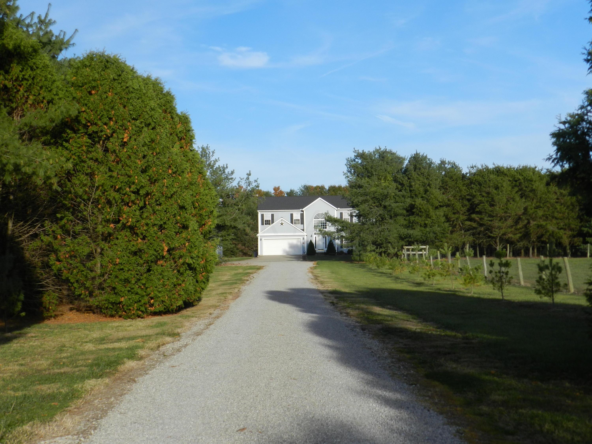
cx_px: 296
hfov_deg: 36.2
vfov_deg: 27.5
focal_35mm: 53
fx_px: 906
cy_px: 222
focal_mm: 9.4
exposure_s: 1/800
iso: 160
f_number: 4.4
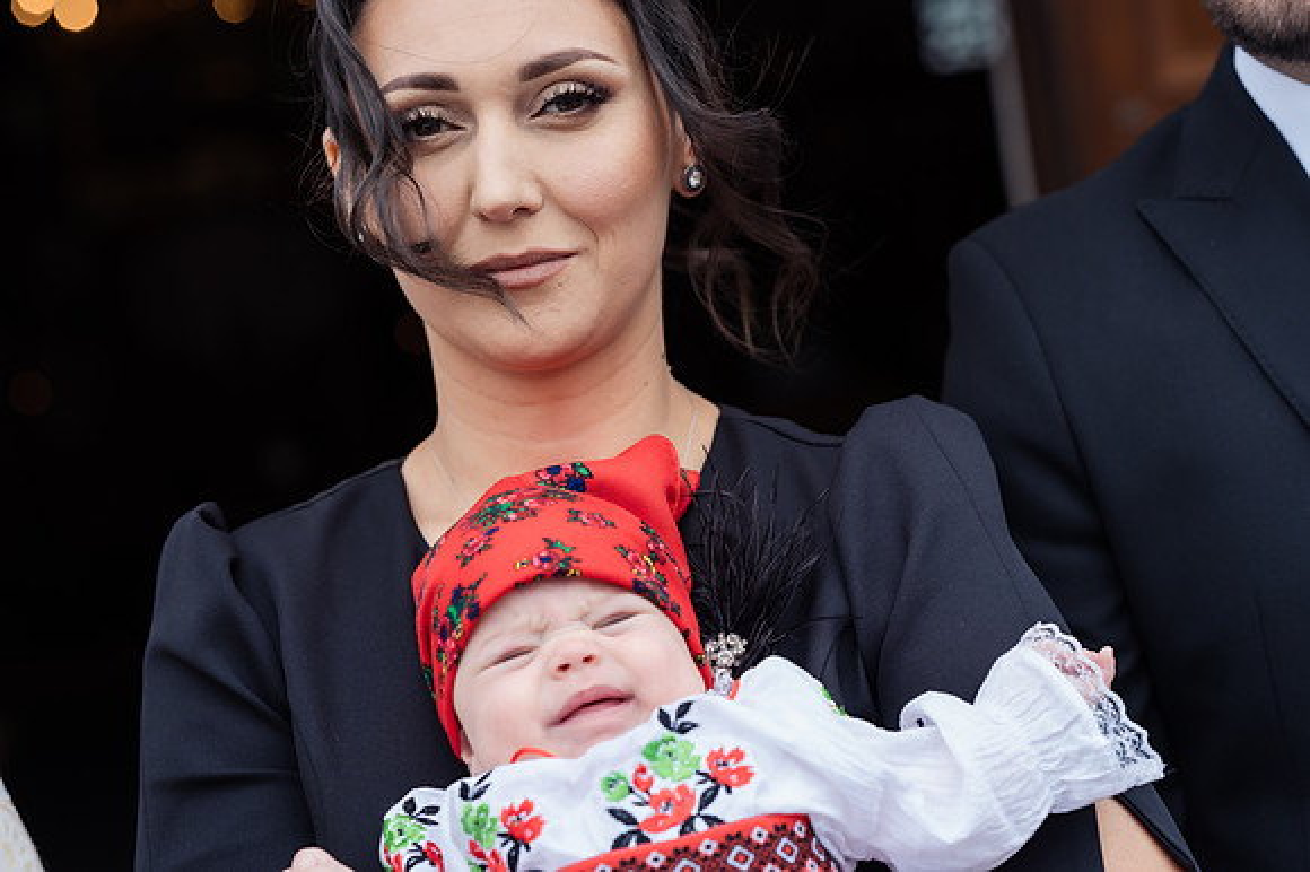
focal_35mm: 85
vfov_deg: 16.1
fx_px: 3091
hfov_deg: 23.9
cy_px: 436
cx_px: 655
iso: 180
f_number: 4
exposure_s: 1/400
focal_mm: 85
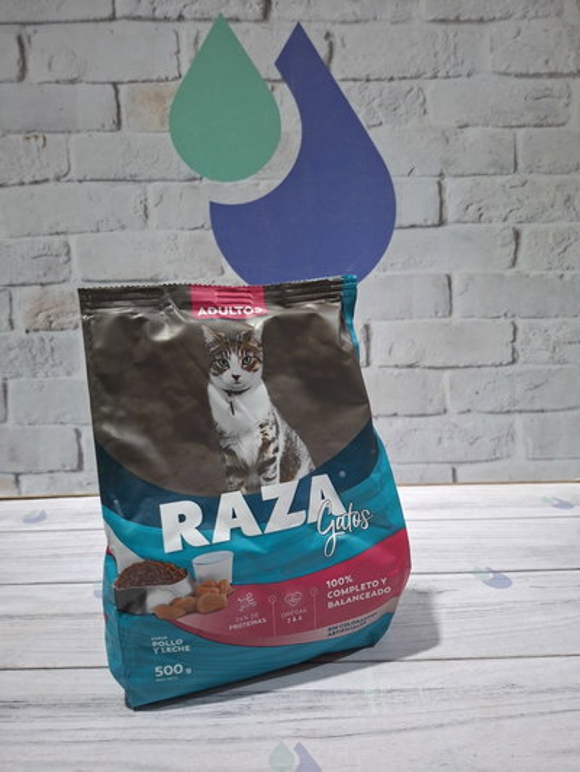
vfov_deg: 73.9
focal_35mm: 23
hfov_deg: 58.9
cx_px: 290
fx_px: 514
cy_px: 386
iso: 320
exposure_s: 1/30
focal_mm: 5.54
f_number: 1.8
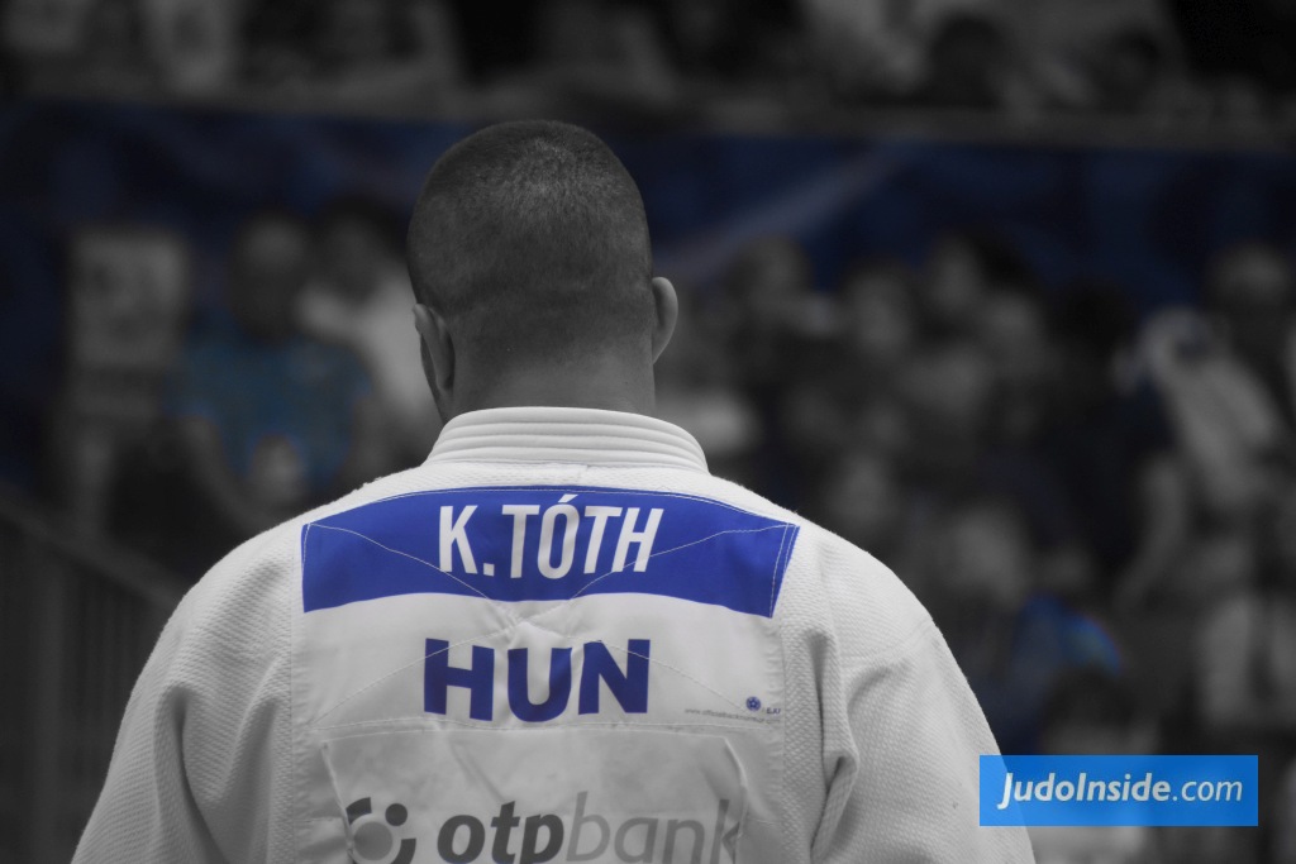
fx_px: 16201
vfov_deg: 3.1
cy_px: 432
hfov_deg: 4.6
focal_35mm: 450
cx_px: 648
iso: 1800
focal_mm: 300
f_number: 6.3
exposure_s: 1/250
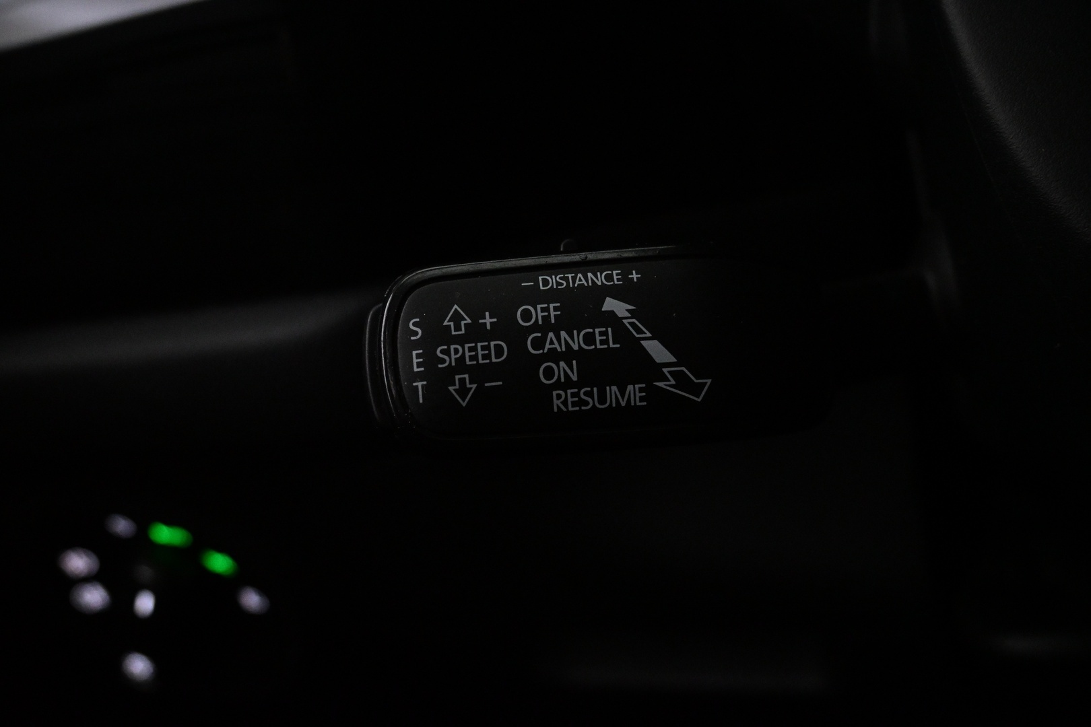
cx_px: 546
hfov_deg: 57.2
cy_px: 364
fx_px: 1000
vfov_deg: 40.0
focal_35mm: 33
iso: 4000
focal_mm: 22
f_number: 5.6
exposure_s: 1/30
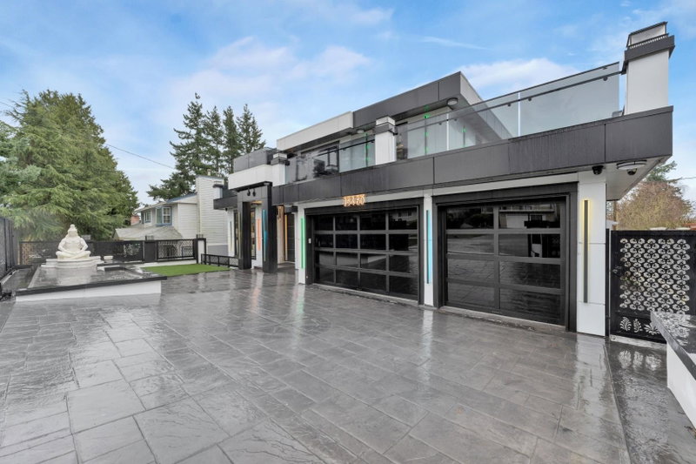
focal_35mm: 14
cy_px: 232
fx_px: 271
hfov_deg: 104.3
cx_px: 348
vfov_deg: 81.2
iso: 160
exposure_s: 1/60
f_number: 4
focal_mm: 14
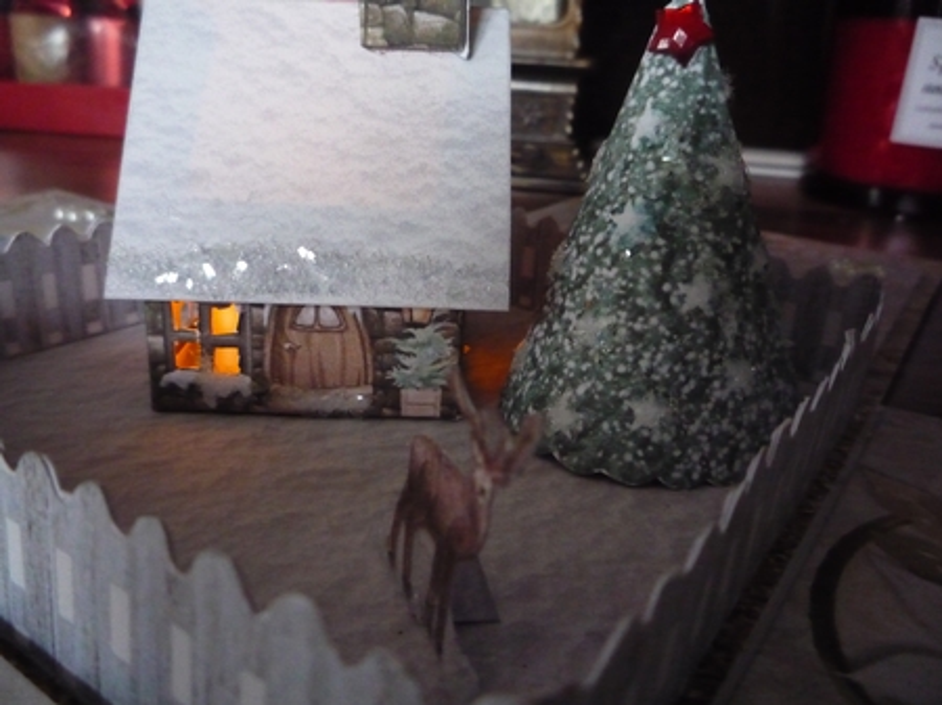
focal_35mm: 30
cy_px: 352
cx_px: 471
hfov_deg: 60.0
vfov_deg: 46.8
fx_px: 816
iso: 800
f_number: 3.3
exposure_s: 1/10
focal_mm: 5.2
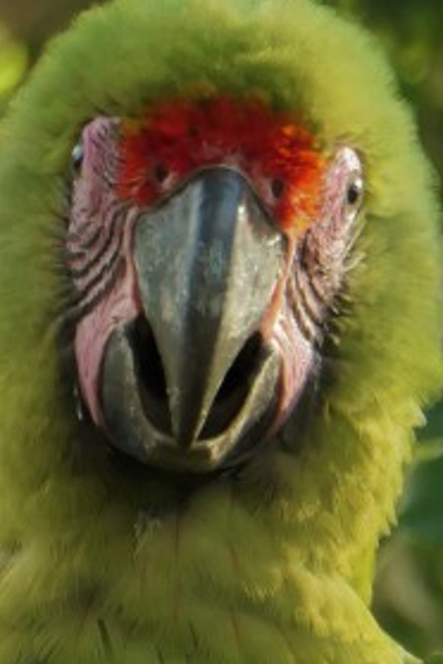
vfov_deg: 1.3
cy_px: 493
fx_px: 28590
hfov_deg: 0.9
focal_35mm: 1549
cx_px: 145
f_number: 6.4
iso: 800
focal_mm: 132
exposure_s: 1/125
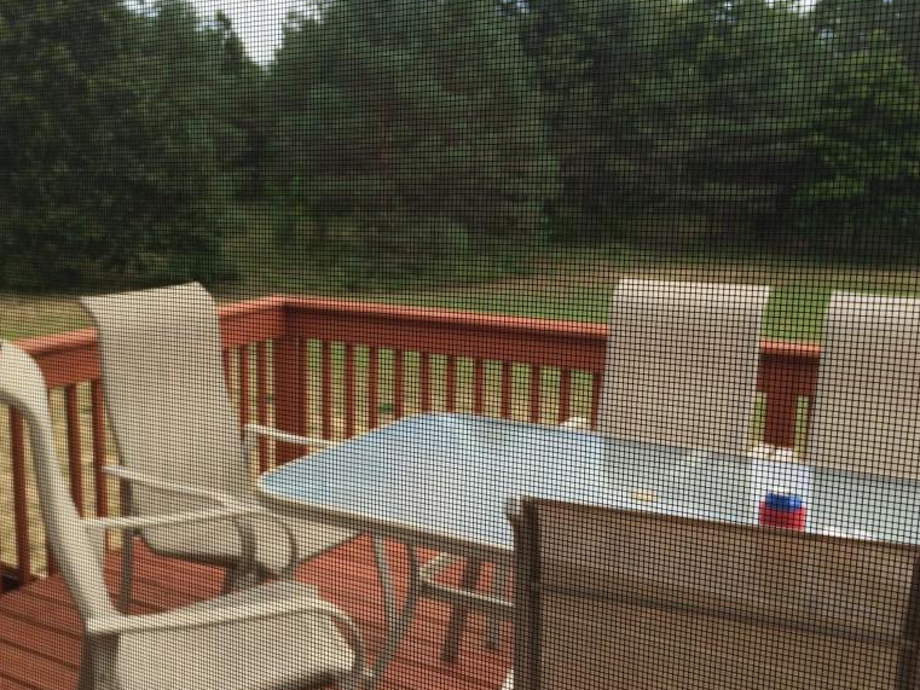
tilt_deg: -11.0
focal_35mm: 39
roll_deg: -0.1
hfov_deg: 47.3
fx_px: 1037
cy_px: 331
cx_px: 331
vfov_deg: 36.8
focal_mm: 4.15
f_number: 2.2
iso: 32
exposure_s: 1/954
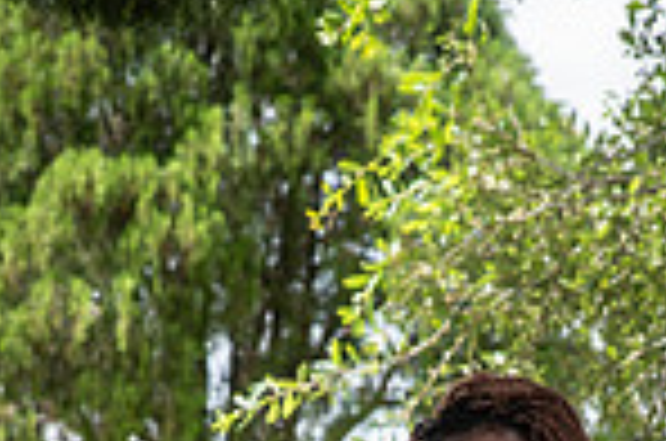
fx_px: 3378
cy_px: 1004
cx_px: 472
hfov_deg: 11.2
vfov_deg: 7.1
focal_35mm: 183
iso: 250
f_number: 6.3
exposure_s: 1/400
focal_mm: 60
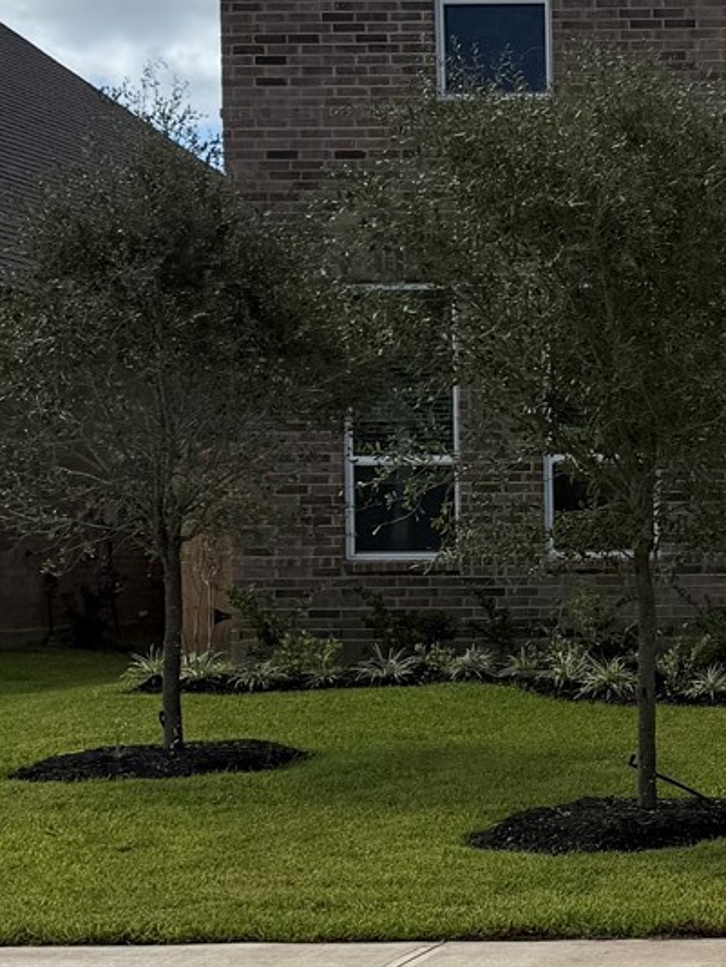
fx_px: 2571
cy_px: 567
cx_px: 998
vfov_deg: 21.3
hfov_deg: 15.2
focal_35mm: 92
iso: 80
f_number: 1.78
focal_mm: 6.76
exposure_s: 1/6173
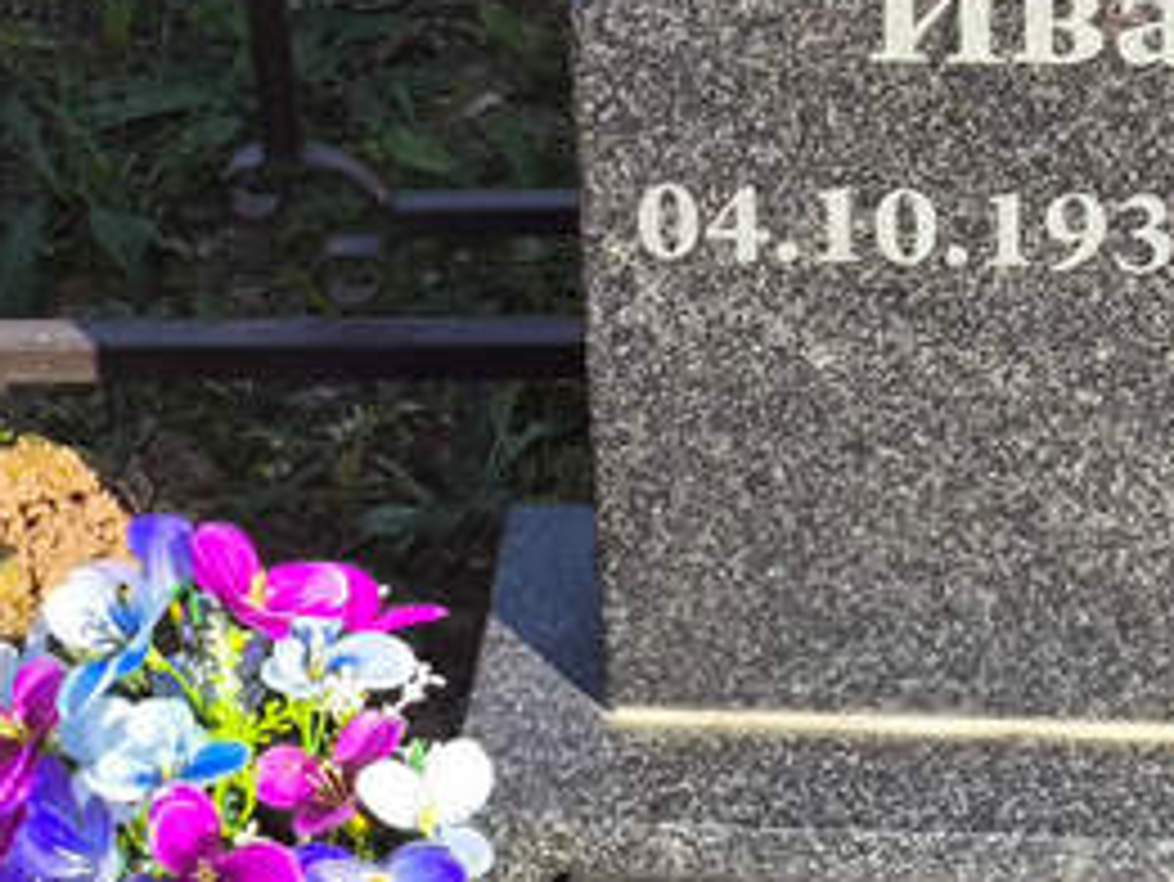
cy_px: 135
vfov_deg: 9.7
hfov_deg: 12.9
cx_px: 807
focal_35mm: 153
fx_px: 5191
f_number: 1.7
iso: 50
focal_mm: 4.71
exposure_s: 1/737
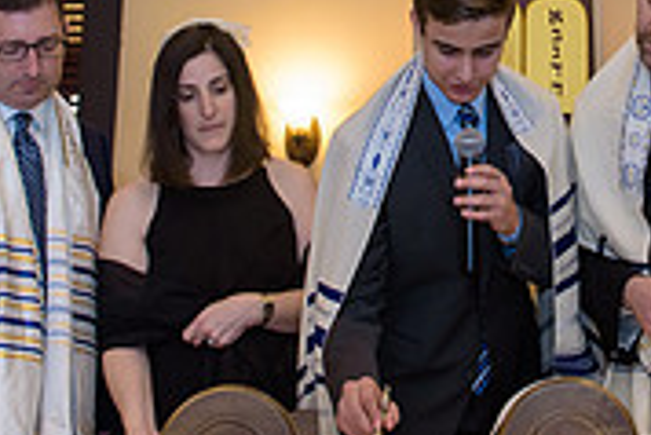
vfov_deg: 16.8
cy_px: -90
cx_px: 552
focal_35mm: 78
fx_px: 1412
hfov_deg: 25.4
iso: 1250
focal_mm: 24
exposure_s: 1/125
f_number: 3.2
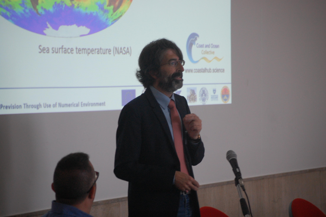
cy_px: 108
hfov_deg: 13.7
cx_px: 163
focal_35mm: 150
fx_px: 1357
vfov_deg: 9.1
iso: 800
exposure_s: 1/40
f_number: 4.5
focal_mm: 100
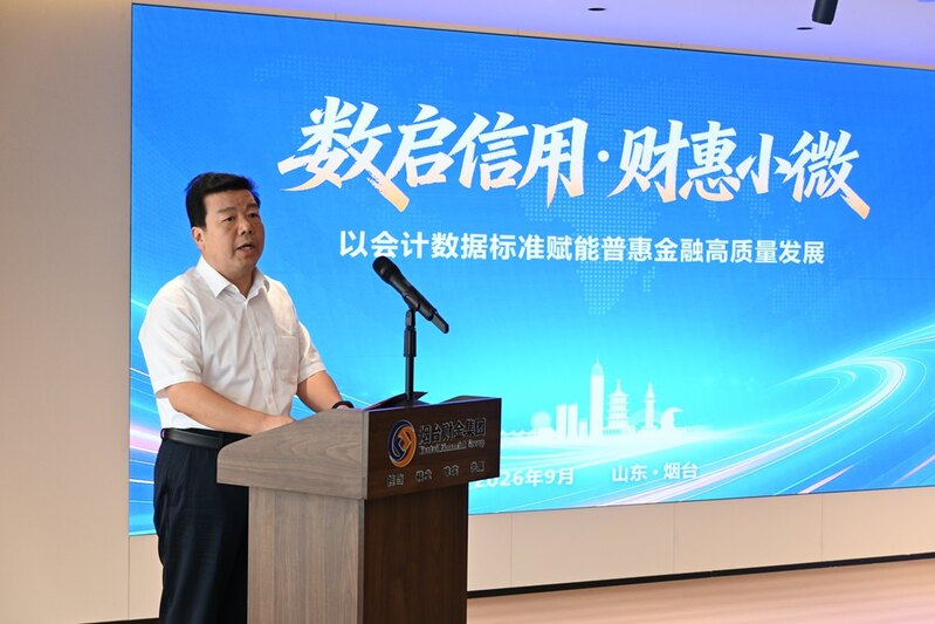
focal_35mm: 63
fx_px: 1636
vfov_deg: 21.6
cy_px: 312
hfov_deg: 31.9
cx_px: 468
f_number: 4.5
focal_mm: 42
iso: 1000
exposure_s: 1/125
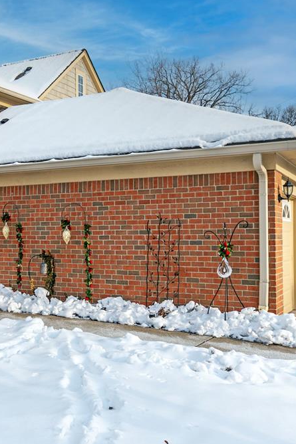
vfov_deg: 42.8
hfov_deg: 28.1
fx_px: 568
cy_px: 223
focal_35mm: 46
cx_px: 29
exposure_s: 1/500
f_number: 8
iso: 100
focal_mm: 20
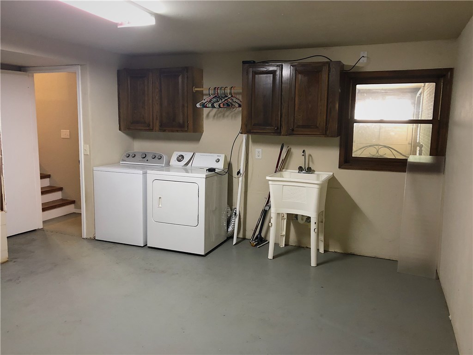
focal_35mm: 28
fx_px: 383
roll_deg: -1.0
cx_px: 236
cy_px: 178
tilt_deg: -8.1
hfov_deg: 63.4
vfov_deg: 49.7
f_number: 1.8
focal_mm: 3.99
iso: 100
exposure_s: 1/13
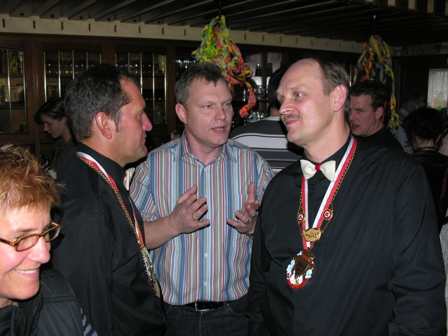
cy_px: 168
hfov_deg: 52.6
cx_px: 224
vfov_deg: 40.7
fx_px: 453
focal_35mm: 35
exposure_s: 1/60.1
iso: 50
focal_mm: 8.9
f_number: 2.8
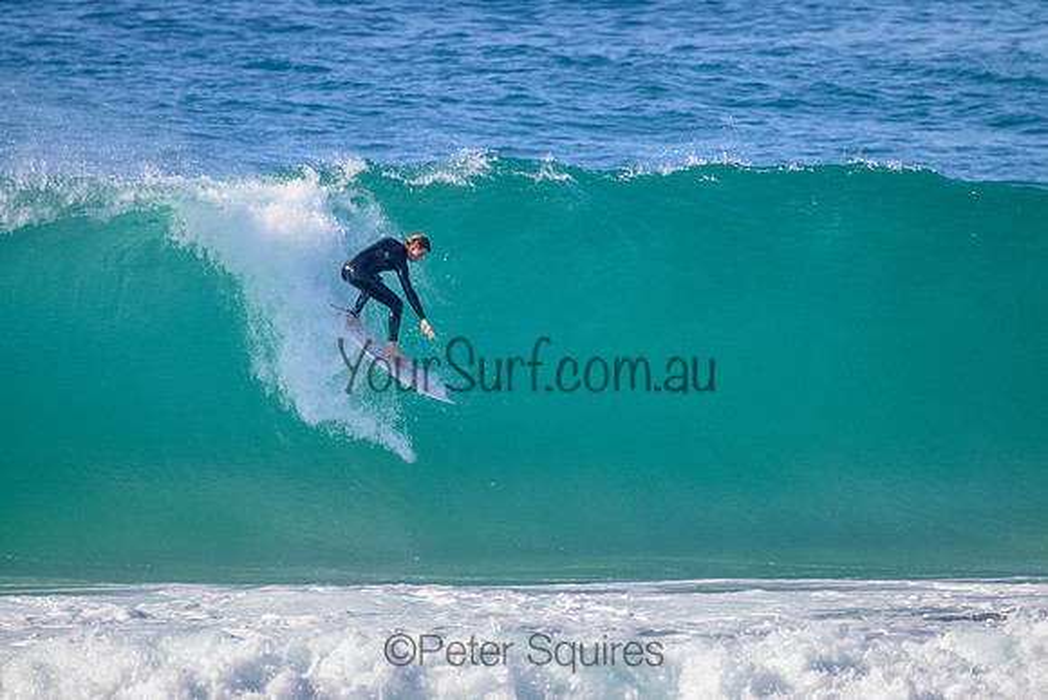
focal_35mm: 800
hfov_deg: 2.6
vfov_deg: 1.7
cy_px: 350
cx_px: 524
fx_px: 23293
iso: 2800
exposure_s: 1/2000
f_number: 11
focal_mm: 800
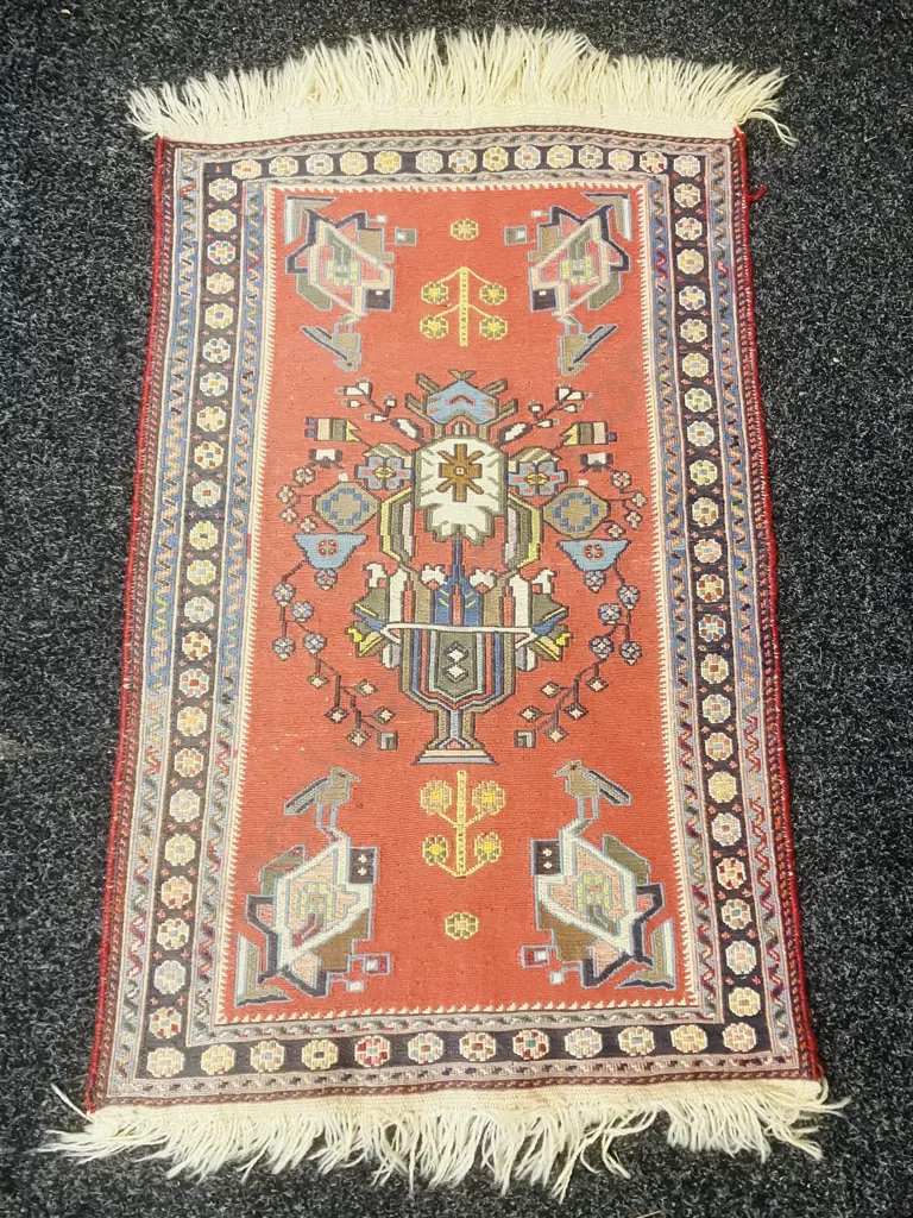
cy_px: 609
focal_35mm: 28
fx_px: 985
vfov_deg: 63.4
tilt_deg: -77.7
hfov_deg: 49.7
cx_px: 456
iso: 250
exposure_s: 1/50
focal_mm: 3.99
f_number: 1.8
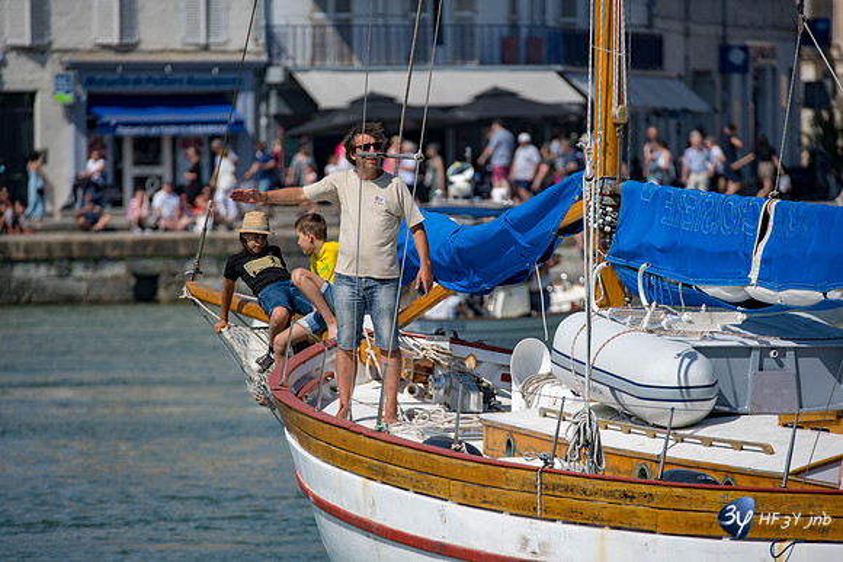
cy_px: 281
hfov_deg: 3.4
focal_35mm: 600
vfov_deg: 2.3
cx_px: 422
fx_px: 14053
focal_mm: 600
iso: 250
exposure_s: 1/800
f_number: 11
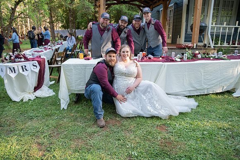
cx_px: 120
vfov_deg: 53.2
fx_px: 160
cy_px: 80
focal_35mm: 24
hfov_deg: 73.7
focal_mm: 24
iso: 1250
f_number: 4
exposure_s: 1/320
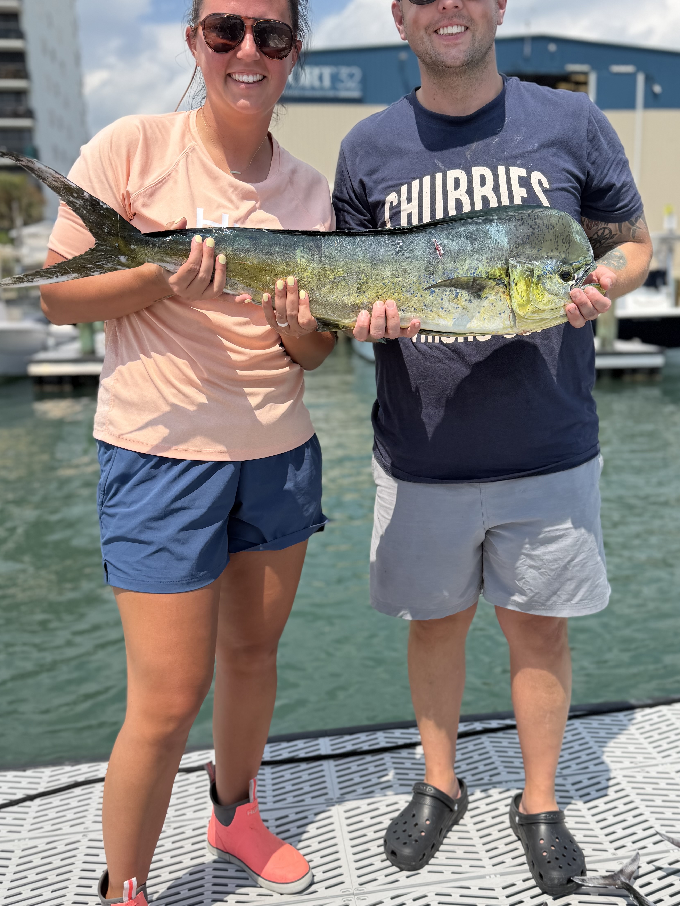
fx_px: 812
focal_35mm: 31
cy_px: 484
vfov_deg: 58.3
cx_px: 396
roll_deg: +0.2
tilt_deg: -14.6
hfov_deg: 45.3
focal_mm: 6.76
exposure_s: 1/5319
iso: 80
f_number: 1.78
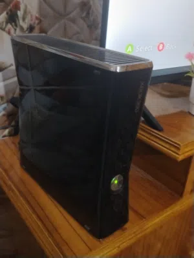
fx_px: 254
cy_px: 129
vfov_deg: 54.0
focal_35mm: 34
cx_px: 97
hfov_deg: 41.8
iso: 988
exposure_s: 1/33.3
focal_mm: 5.25
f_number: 1.75
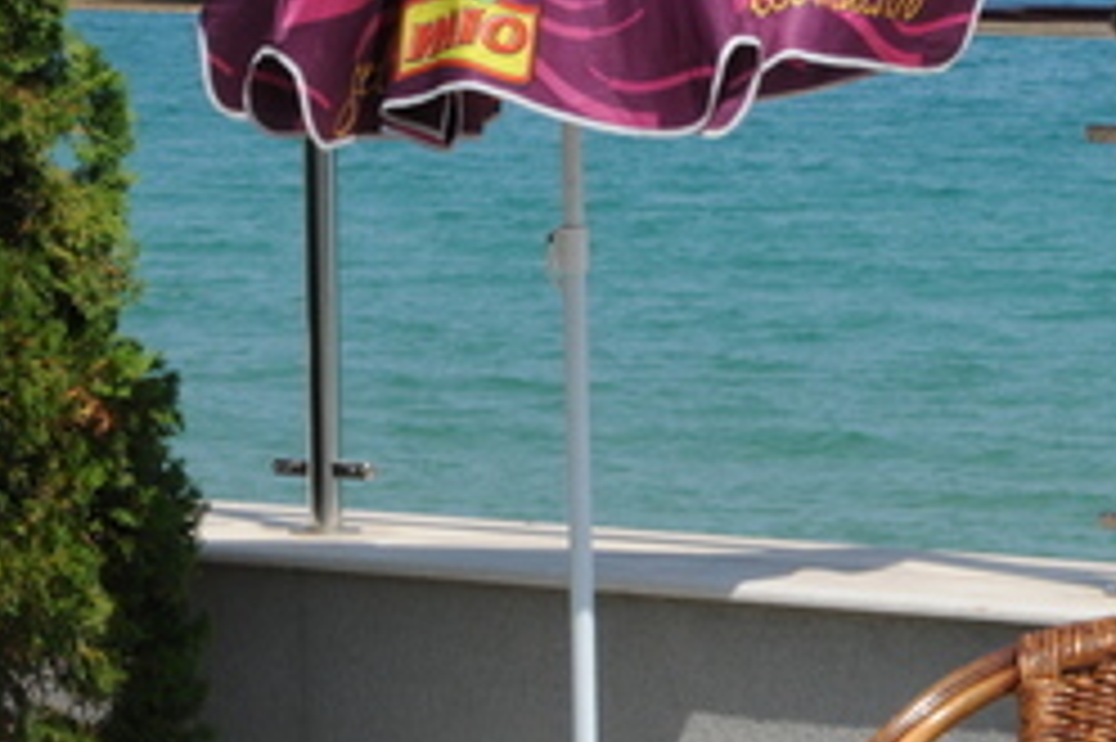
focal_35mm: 232
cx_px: 1112
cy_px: 353
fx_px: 7187
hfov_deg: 8.8
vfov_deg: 5.9
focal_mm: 48
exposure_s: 1/500
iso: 400
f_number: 11
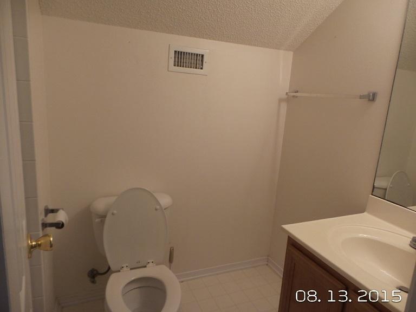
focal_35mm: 23
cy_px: 156
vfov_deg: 58.9
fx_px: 276
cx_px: 208
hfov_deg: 73.9
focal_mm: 4.1
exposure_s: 1/30
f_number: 2.8
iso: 160
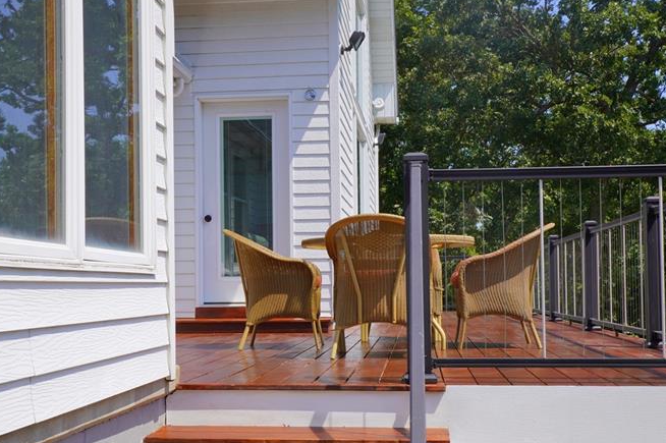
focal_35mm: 47
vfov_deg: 28.5
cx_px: 329
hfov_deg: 41.9
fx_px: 869
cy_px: 277
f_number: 10
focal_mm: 20
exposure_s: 1/160
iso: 100
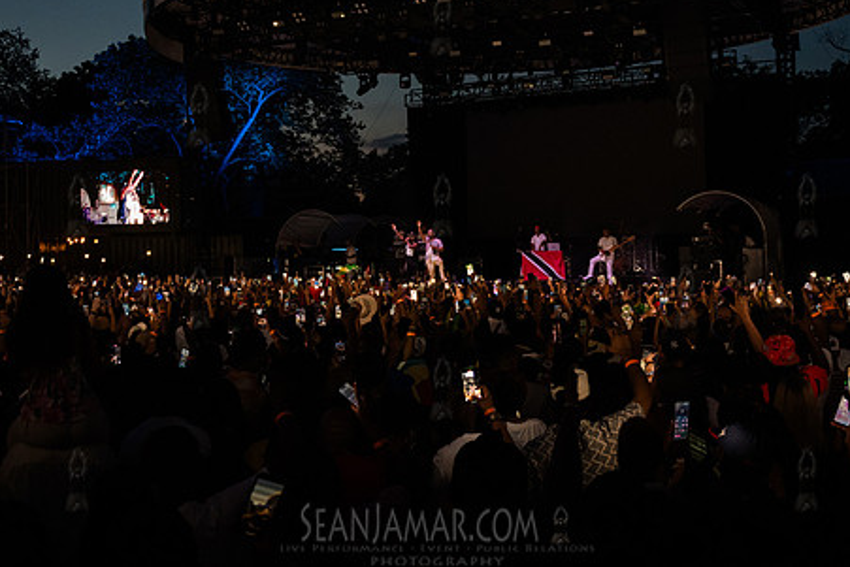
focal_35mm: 47
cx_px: 423
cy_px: 245
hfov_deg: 41.9
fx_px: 1110
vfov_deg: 28.6
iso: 4000
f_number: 2.8
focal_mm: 31
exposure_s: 1/320
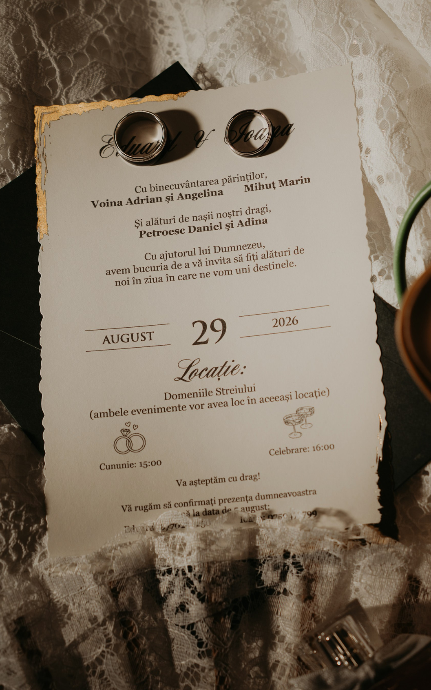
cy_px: 344
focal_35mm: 54
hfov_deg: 23.1
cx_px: 421
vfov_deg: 37.5
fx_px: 1015
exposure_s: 1/250
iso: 125
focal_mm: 35
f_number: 3.2
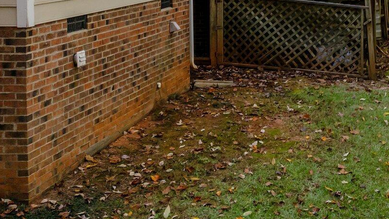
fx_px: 681
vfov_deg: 17.2
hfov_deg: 27.6
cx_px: 480
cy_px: -64
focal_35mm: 66
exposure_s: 1/400
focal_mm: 12.29
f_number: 2.8
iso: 210
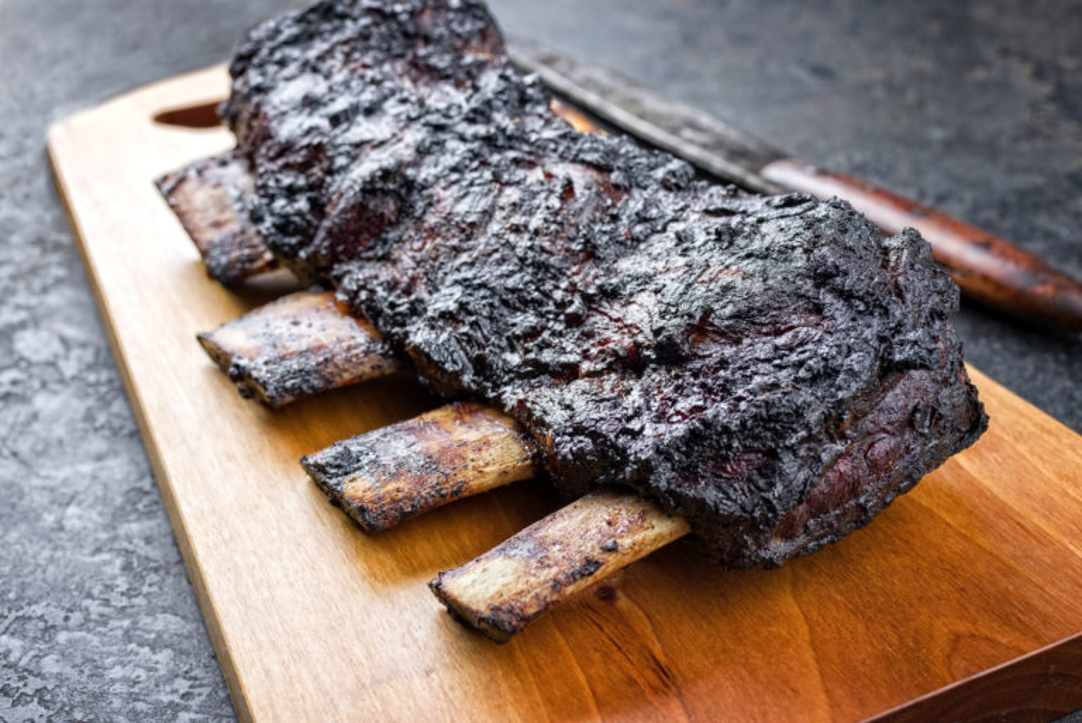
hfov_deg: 39.6
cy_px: 362
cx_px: 541
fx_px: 1504
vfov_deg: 27.0
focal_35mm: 50
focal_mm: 50
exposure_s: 1/200
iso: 100
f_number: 8
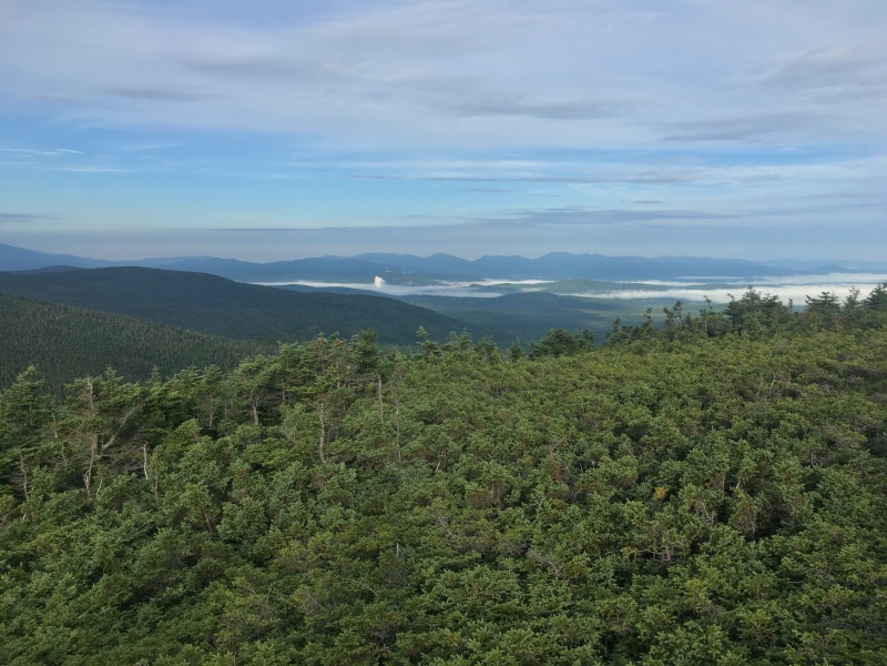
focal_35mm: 29
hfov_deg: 61.7
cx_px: 444
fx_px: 743
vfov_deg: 48.2
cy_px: 333
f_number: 2.2
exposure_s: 1/927
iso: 25
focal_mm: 4.15
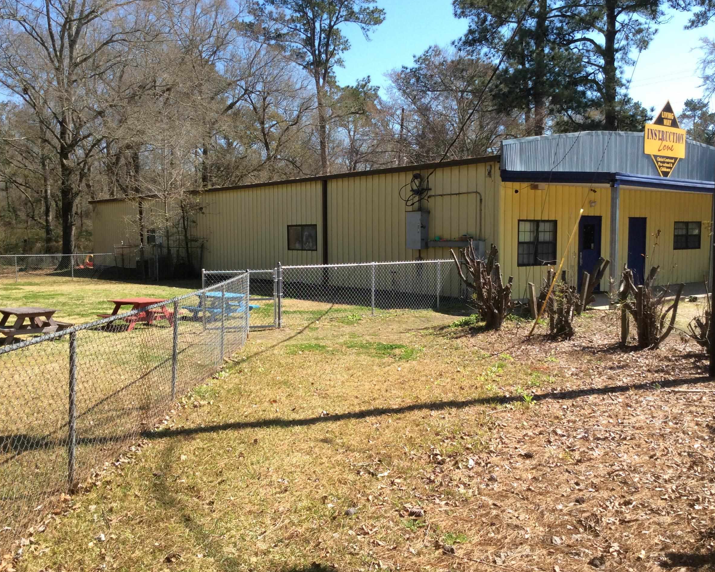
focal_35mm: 34
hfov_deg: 52.8
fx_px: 719
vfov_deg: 43.4
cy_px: 282
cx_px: 352
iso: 32
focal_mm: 3.3
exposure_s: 1/689
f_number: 2.4
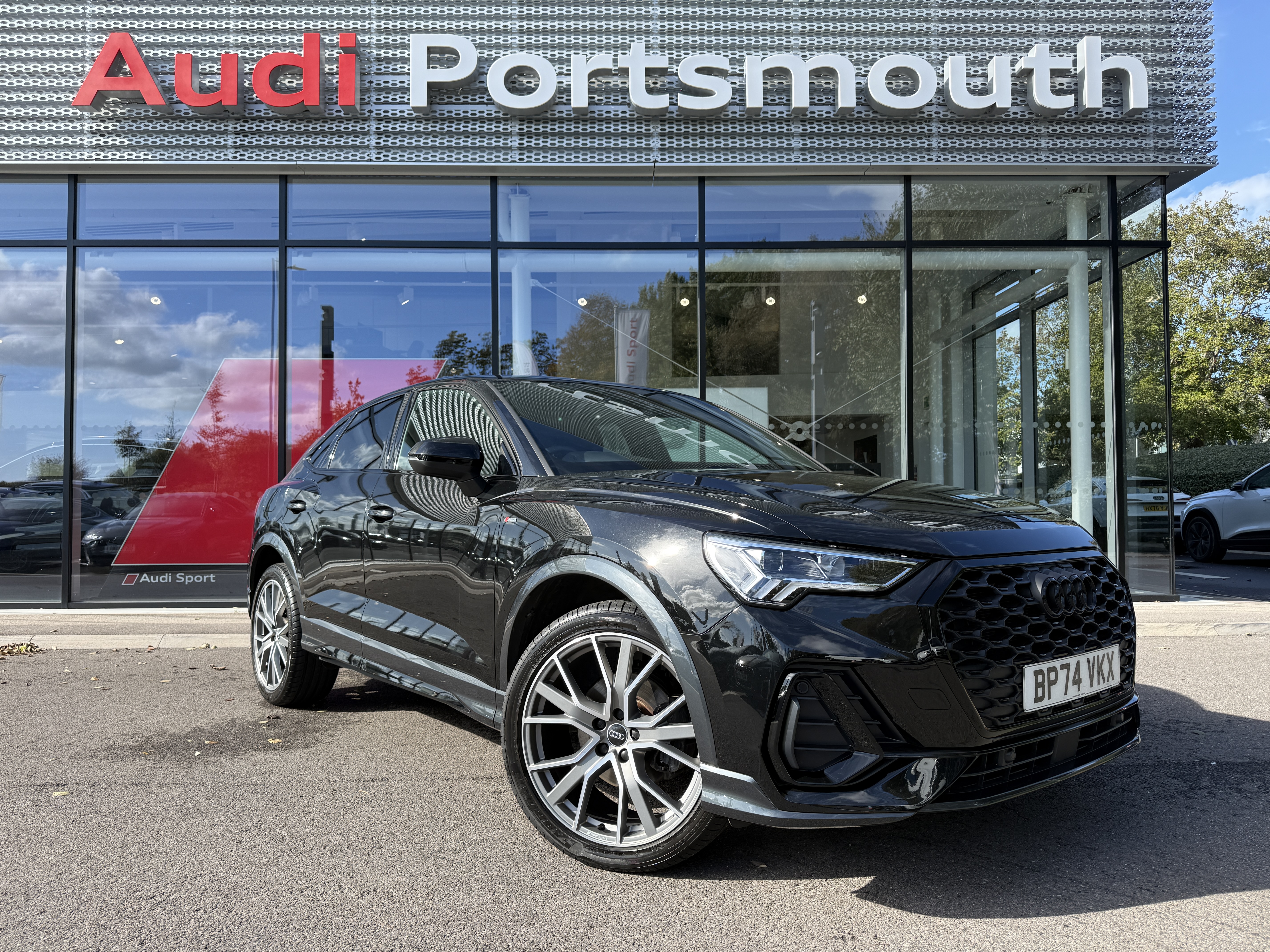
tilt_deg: +2.3
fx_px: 881
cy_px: 476
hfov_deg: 71.6
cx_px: 635
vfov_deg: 56.8
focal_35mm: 24
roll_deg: +0.8
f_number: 1.78
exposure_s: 1/1361
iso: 80
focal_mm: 6.76
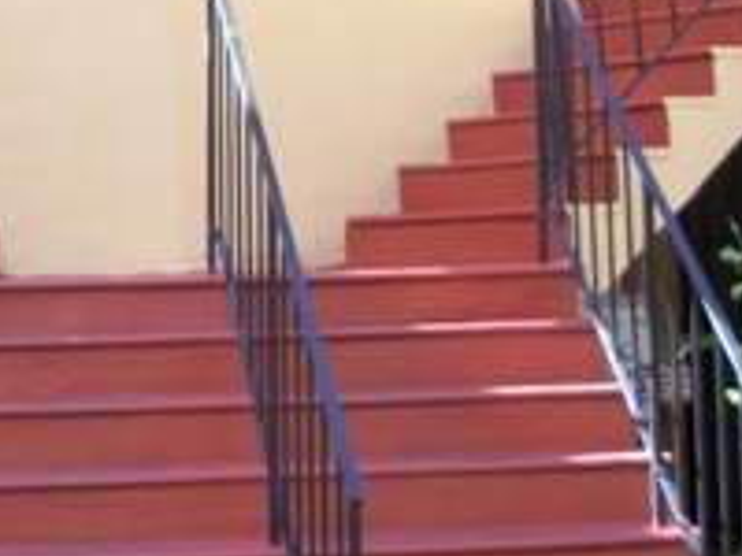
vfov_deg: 13.1
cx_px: 108
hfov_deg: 17.4
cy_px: 95
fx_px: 2401
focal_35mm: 112
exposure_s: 1/125
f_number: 3.1
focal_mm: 6.3
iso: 80
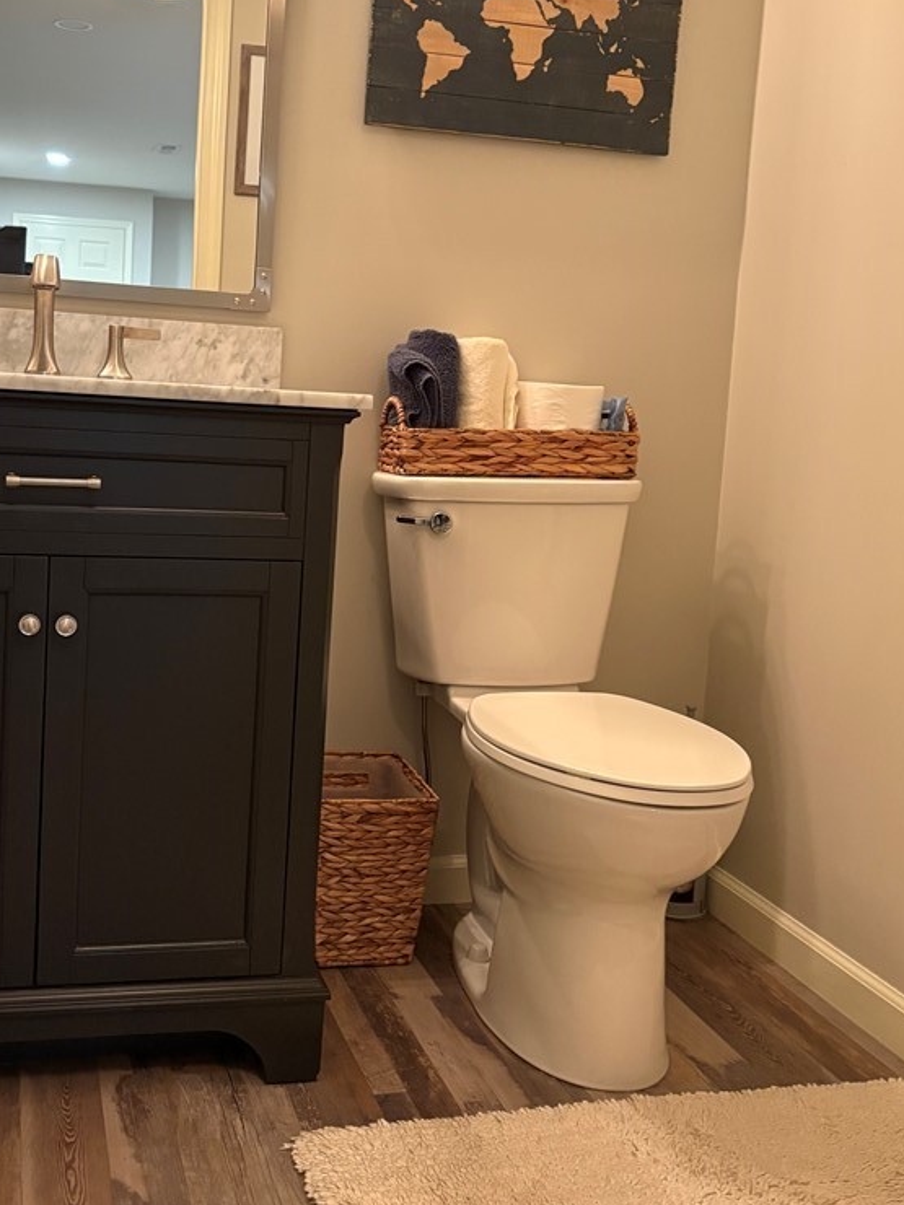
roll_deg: -4.6
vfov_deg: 51.2
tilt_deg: -5.9
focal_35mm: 36
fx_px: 1254
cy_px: 532
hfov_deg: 39.3
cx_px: 313
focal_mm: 5.96
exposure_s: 1/60
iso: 400
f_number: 1.6
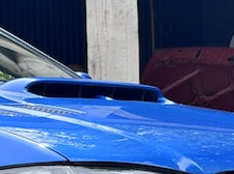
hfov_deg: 11.6
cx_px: 66
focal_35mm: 171
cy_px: 174
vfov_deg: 8.6
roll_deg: +2.5
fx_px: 1154
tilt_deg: +0.8
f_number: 1.78
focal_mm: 6.76
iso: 64
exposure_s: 1/1263
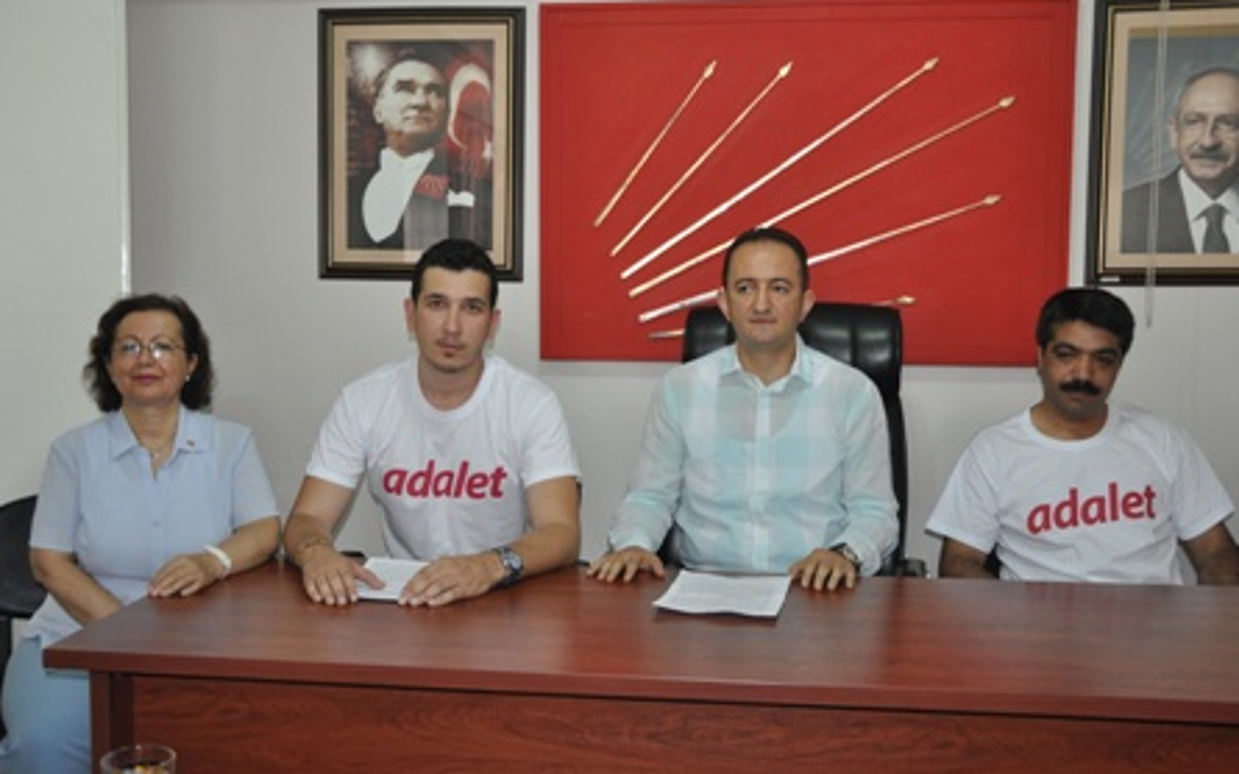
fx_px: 1402
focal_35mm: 42
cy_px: 406
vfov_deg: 30.9
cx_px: 618
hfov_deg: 47.7
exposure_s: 1/60
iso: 800
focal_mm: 27
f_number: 3.8
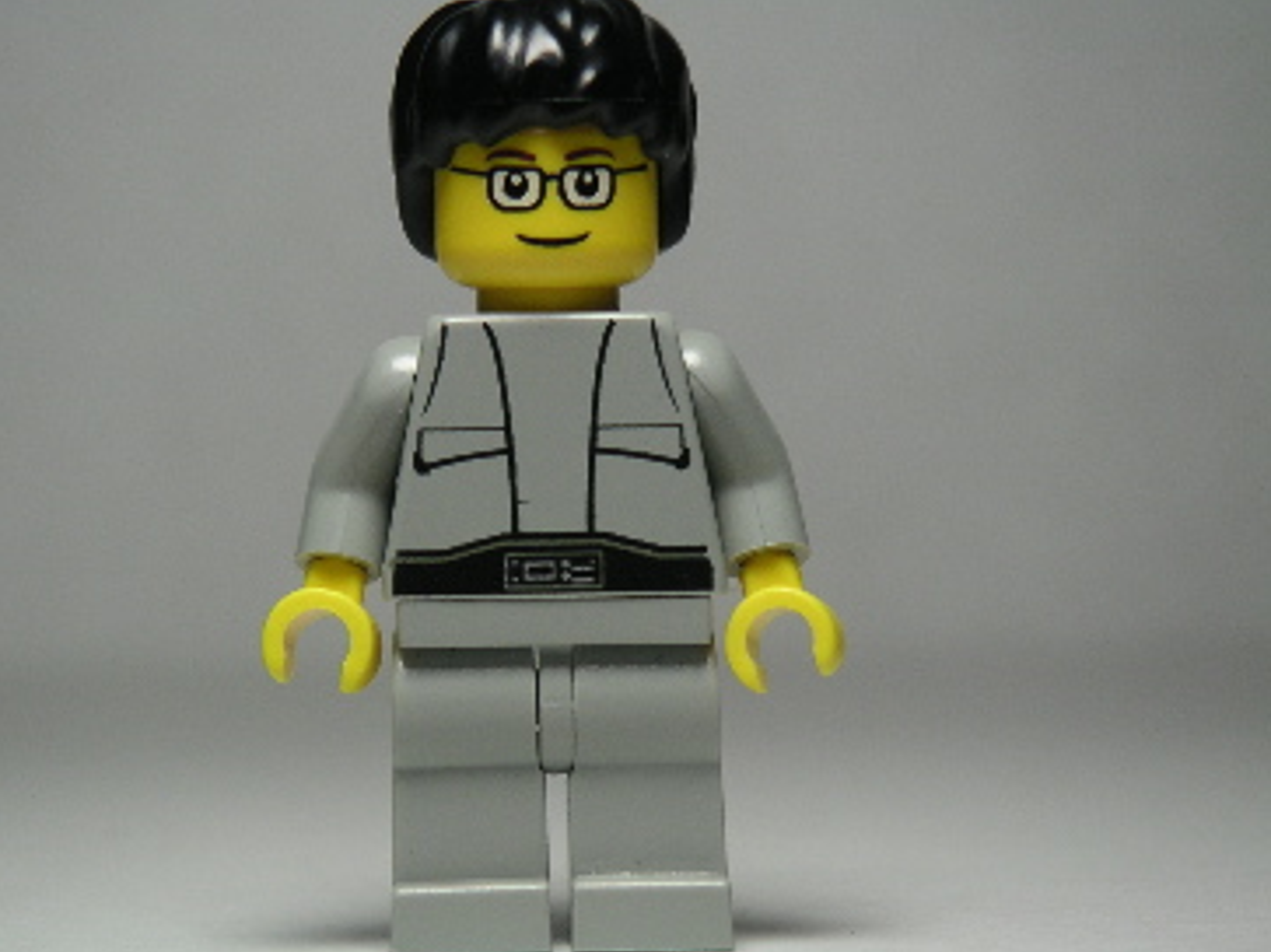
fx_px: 4772
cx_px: 565
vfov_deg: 11.4
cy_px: 486
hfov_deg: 15.2
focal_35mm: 130
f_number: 3.6
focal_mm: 17.1
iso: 64
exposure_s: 1/111
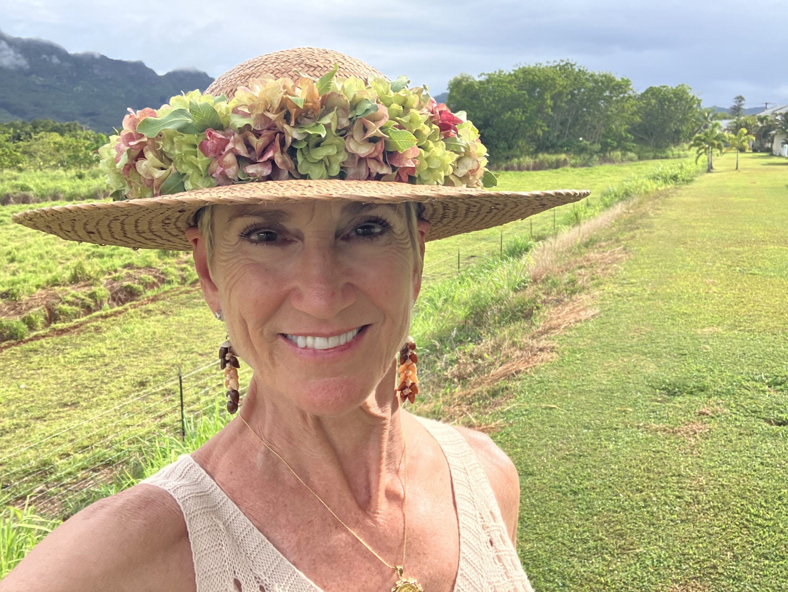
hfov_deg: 56.8
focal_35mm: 32
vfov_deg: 44.2
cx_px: 394
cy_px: 296
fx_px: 729
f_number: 2.2
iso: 20
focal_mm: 2.87
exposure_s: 1/231
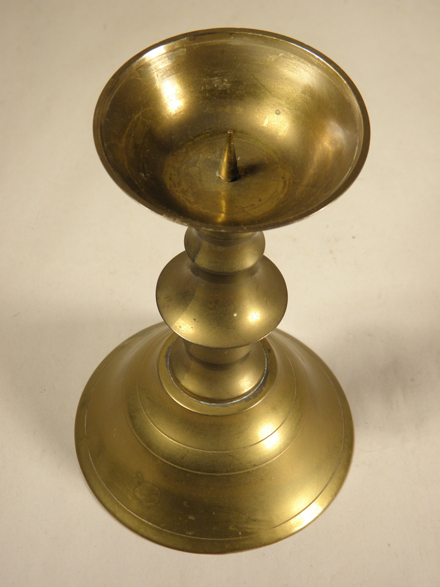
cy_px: 294
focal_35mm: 80
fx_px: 1356
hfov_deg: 18.4
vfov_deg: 24.4
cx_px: 220
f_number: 4.4
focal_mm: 14.3
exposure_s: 1/50
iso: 100
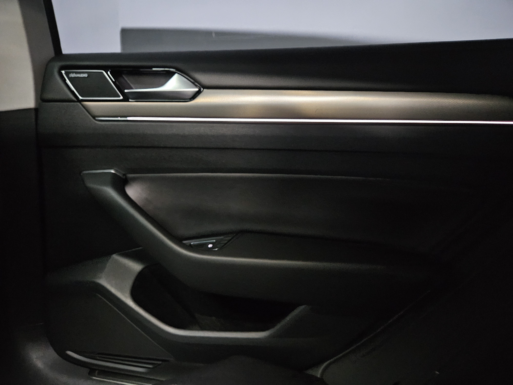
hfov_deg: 73.9
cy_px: 192
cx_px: 256
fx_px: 341
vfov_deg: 58.9
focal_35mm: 23
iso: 3200
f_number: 1.8
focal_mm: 5.4
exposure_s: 1/15
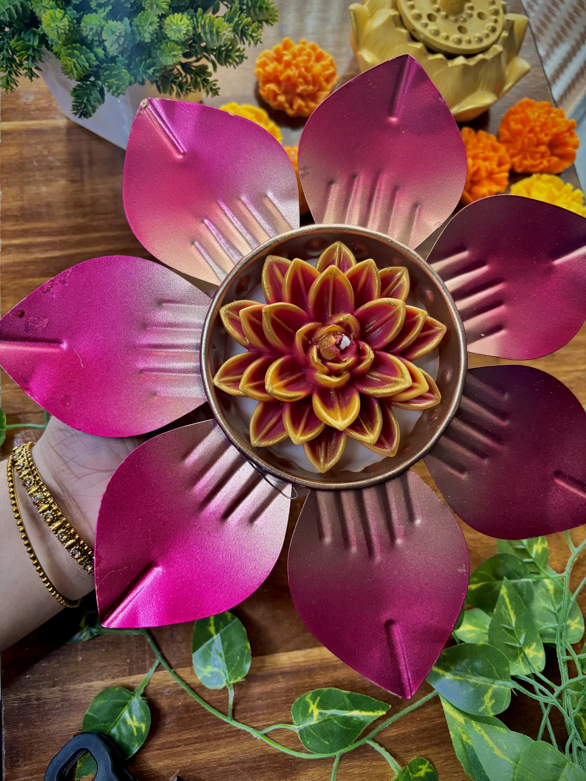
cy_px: 390
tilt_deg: -72.1
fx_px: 587
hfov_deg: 53.1
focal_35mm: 26
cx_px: 293
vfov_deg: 67.3
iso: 200
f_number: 1.6
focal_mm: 5.96
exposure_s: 1/60
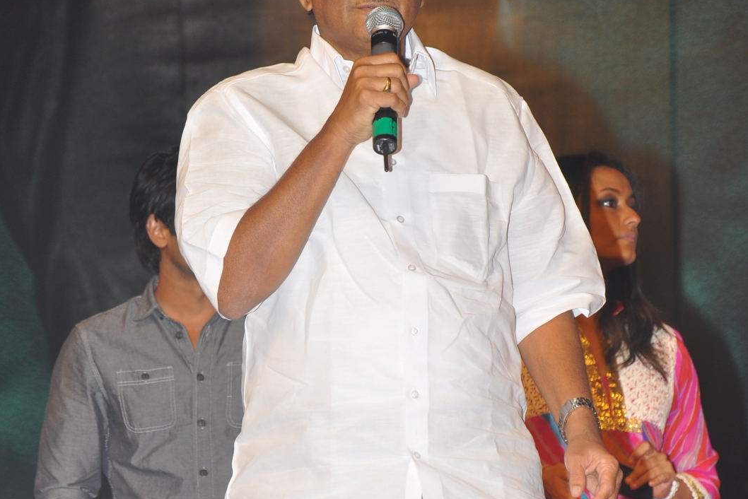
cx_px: 374
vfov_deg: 5.8
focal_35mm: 238
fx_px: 4941
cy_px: 365
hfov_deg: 8.7
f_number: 6.3
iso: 320
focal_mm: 105
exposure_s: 1/125
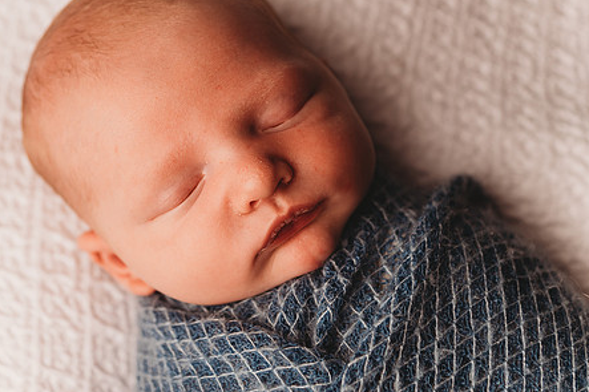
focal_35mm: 76
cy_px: 155
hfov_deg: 26.6
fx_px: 1243
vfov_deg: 17.9
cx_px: 233
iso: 100
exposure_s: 1/160
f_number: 4
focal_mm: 58
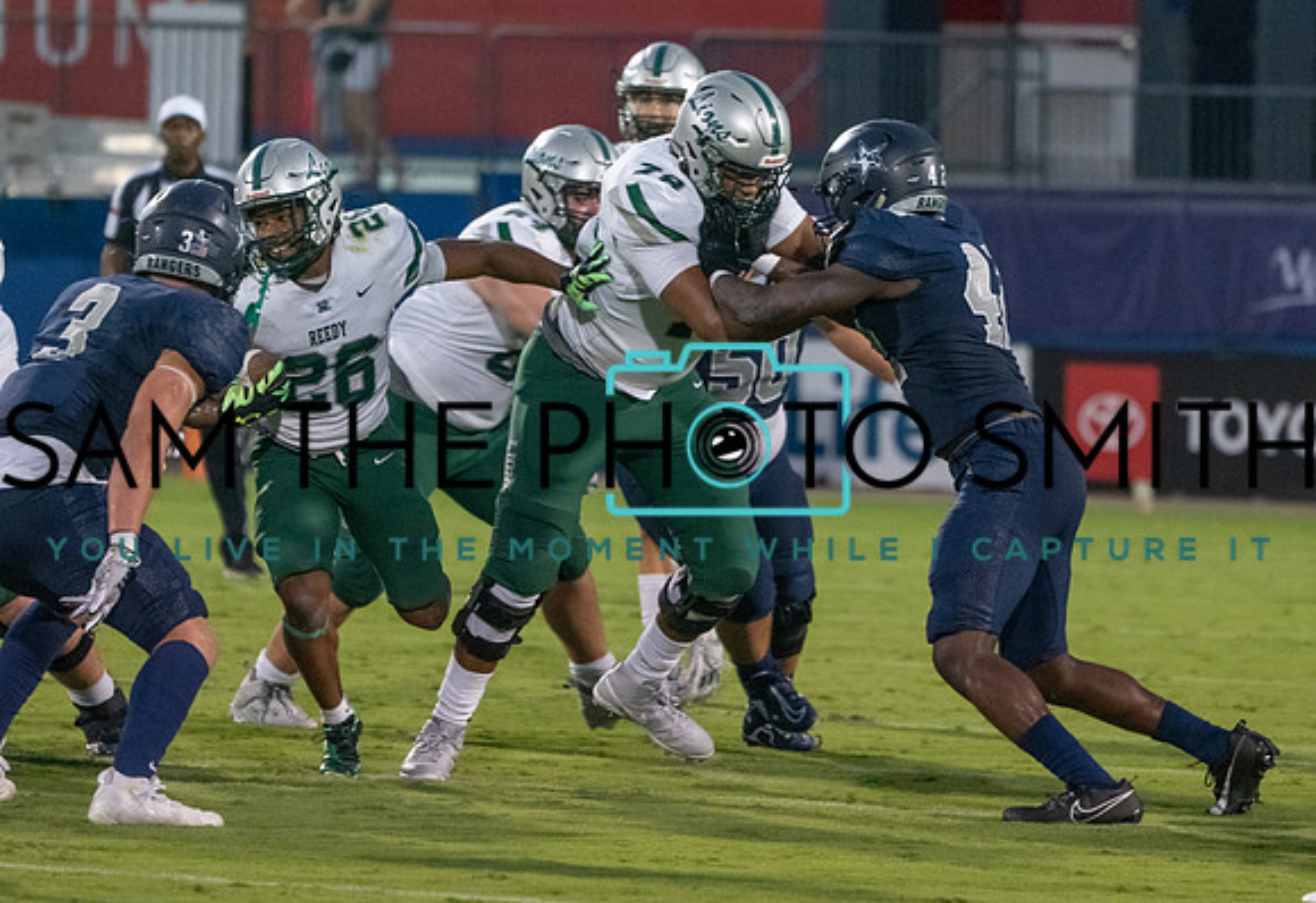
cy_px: 524
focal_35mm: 375
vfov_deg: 3.7
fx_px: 13849
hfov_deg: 5.4
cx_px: 785
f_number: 5.6
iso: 8000
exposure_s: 1/1000
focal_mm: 276
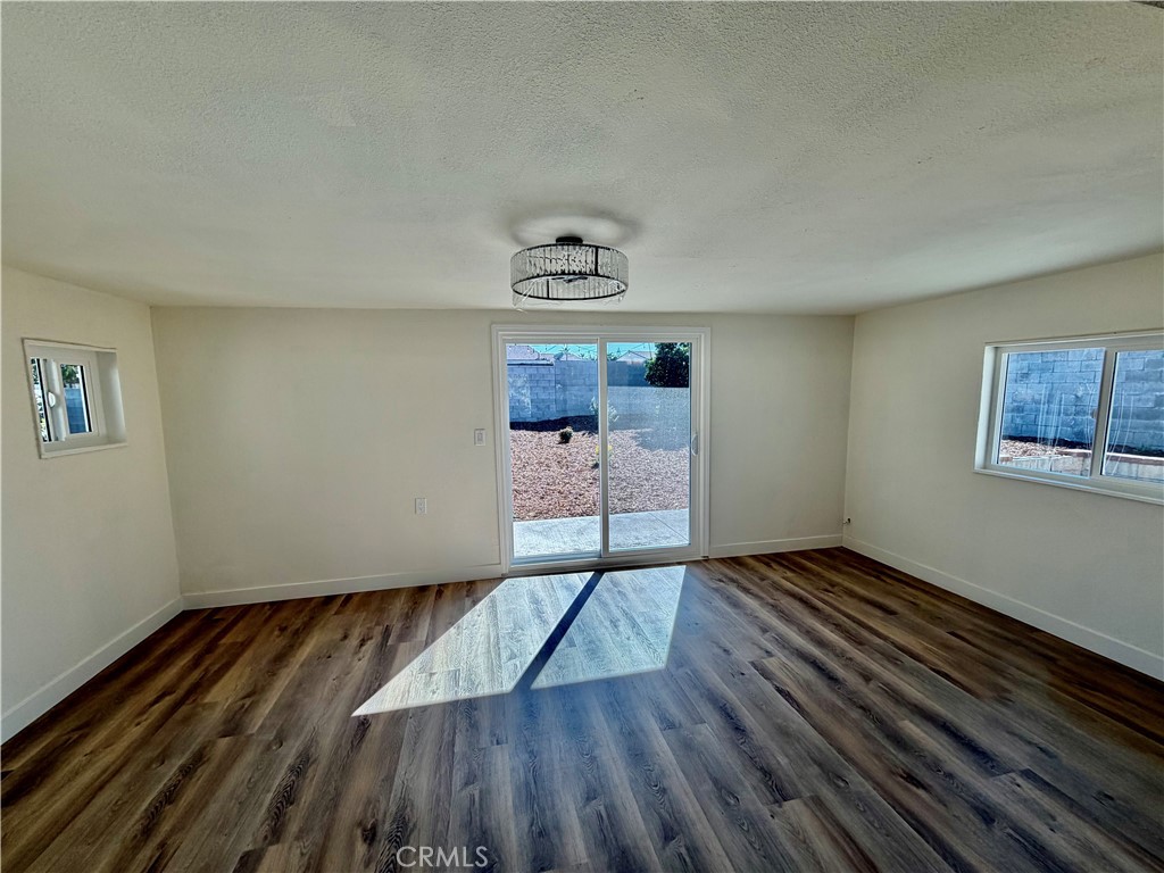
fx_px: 471
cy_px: 436
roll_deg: +1.2
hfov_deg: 102.1
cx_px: 582
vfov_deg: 85.7
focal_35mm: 14
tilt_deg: -6.2
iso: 40
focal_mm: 2.22
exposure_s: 1/241
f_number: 2.2
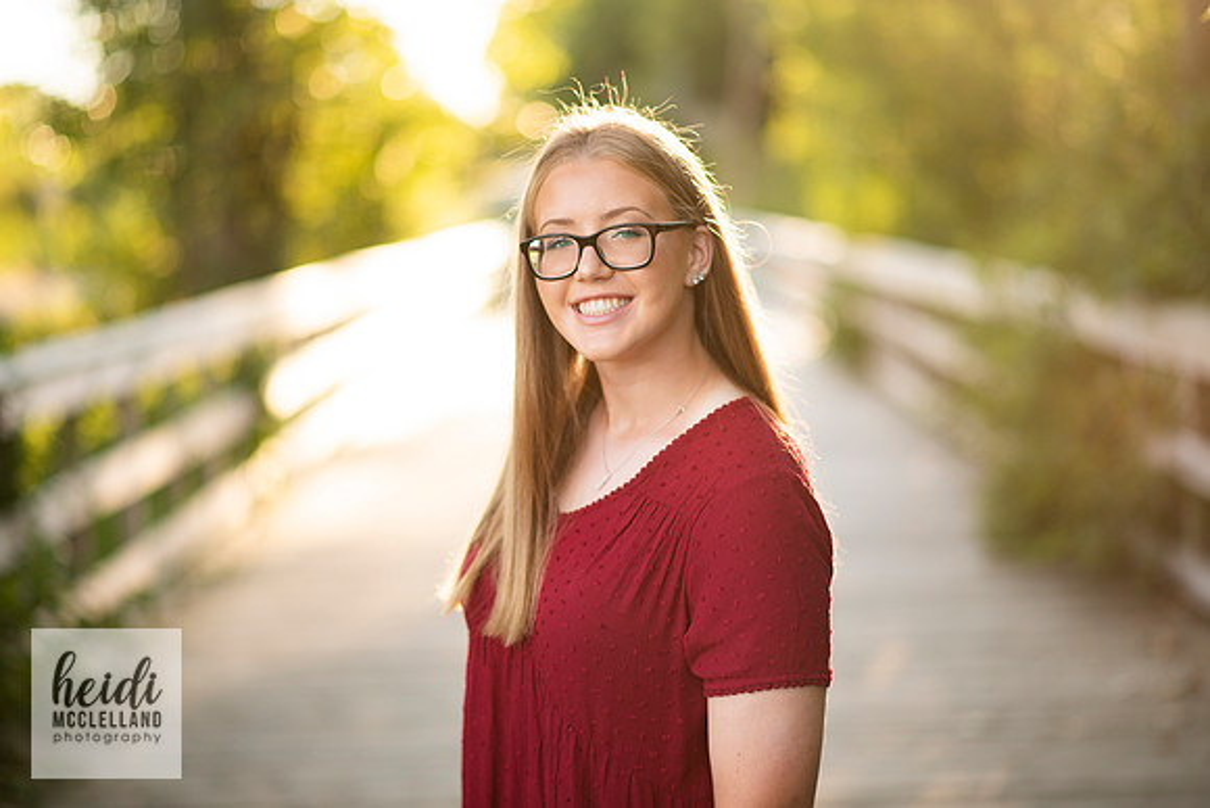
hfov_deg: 23.9
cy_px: 404
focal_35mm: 85
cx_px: 605
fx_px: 2857
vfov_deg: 16.1
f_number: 1.8
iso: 125
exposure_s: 1/400
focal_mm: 85
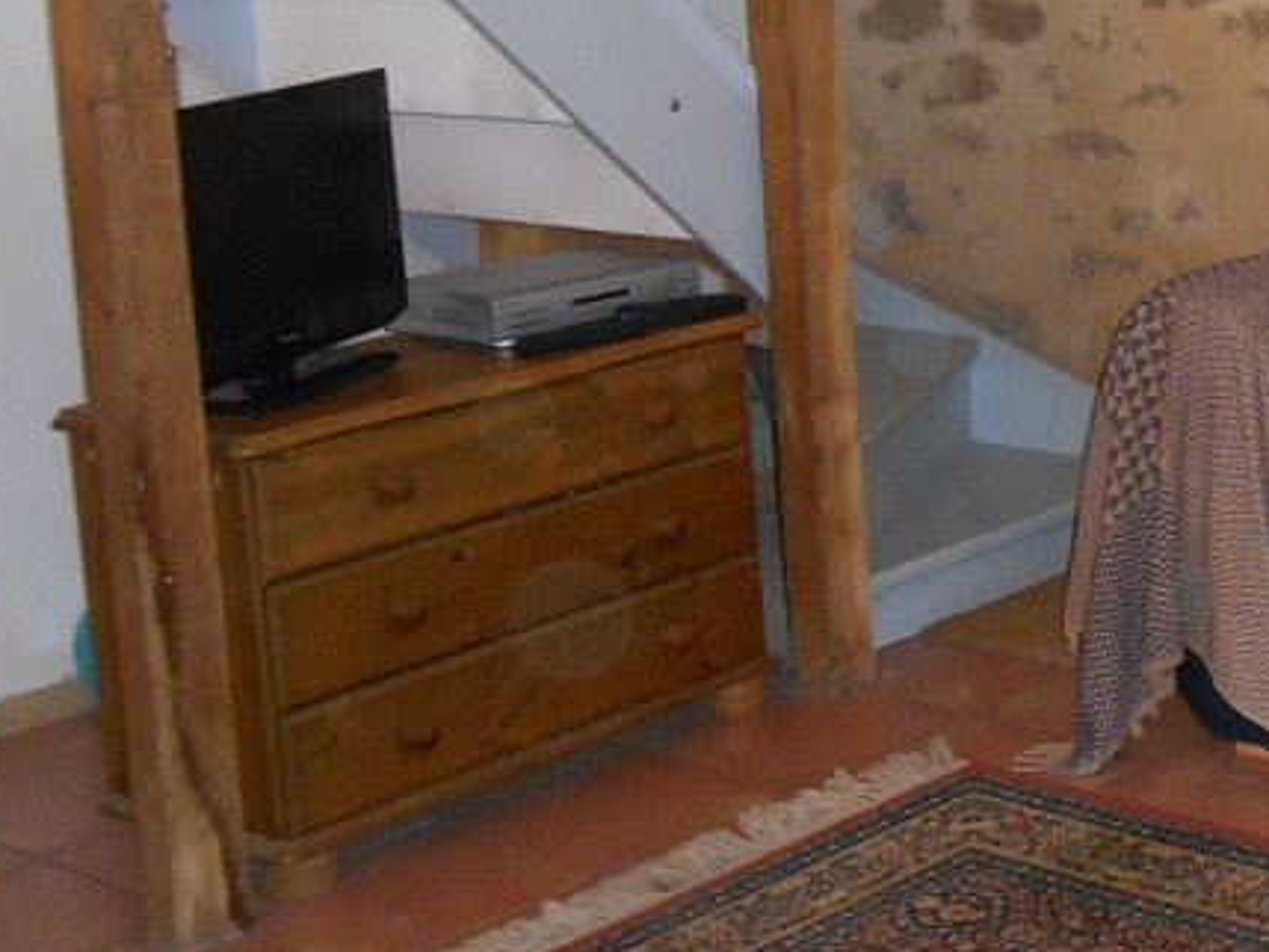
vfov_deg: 19.8
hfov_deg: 24.4
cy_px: 231
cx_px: 1426
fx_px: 2714
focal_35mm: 74
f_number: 3.6
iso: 560
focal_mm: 5.5
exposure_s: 1/25
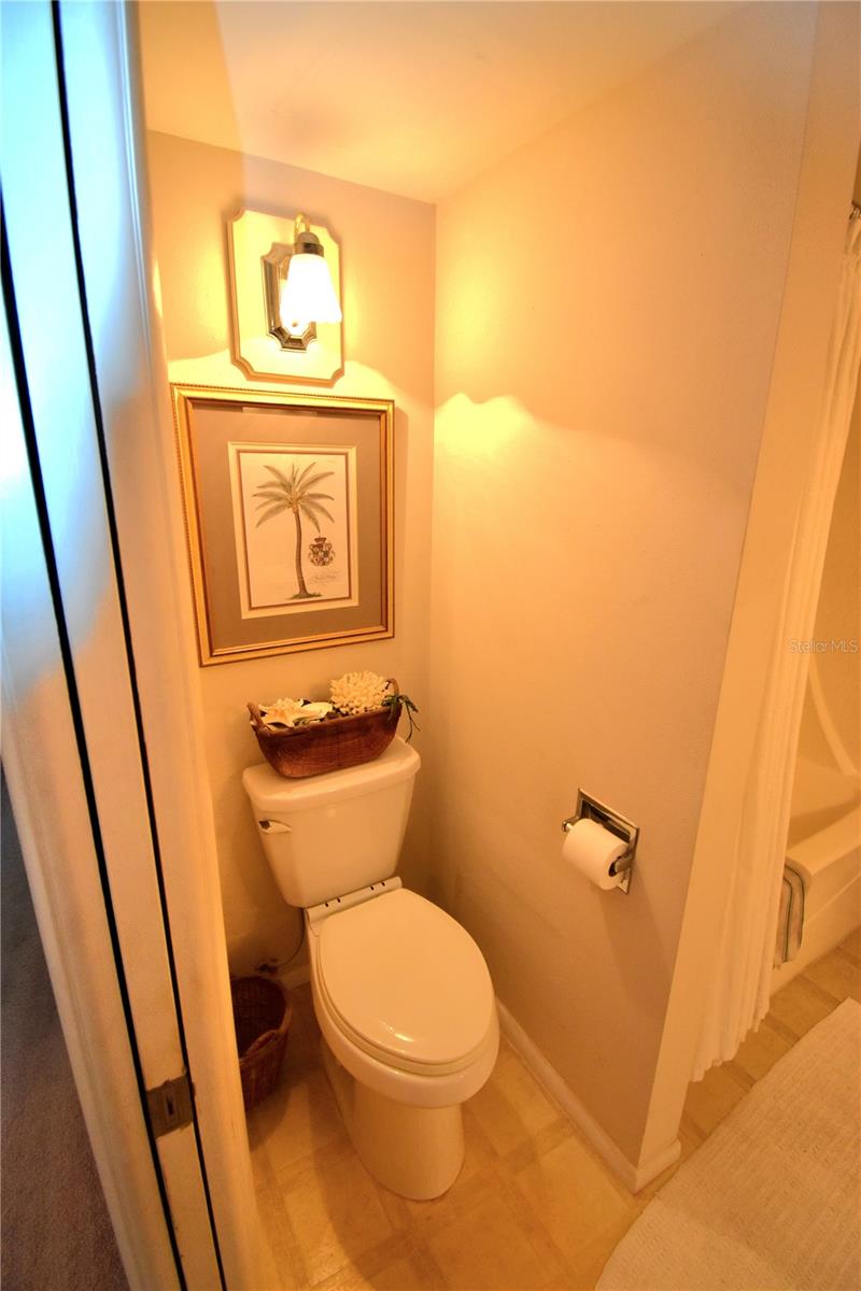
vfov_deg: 100.4
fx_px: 538
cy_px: 646
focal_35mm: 15
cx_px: 430
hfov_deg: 77.3
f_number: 5
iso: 800
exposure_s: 1/100
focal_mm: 10
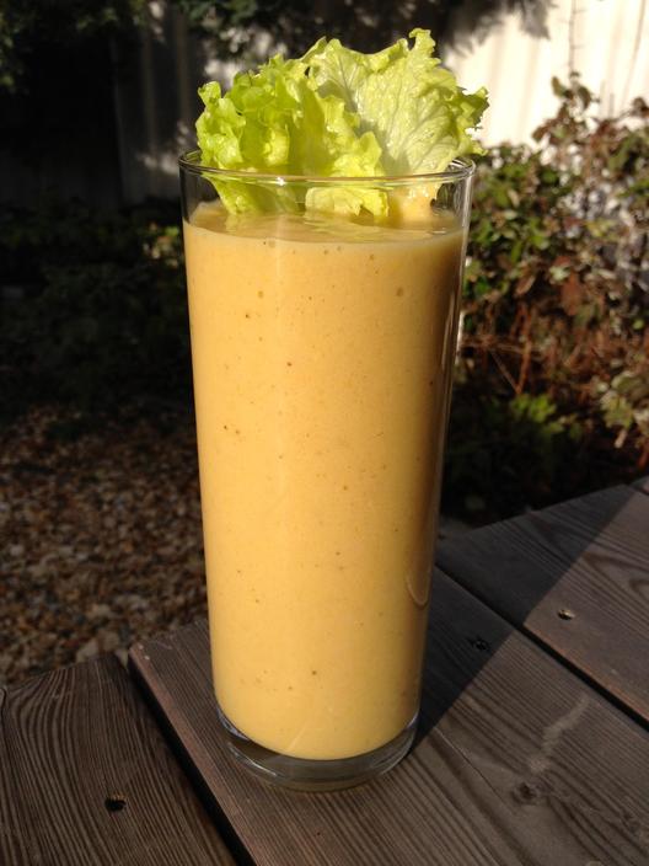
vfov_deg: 55.4
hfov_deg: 42.9
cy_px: 433
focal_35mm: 33
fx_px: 825
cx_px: 324
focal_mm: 4.12
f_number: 2.4
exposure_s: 1/1642
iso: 50
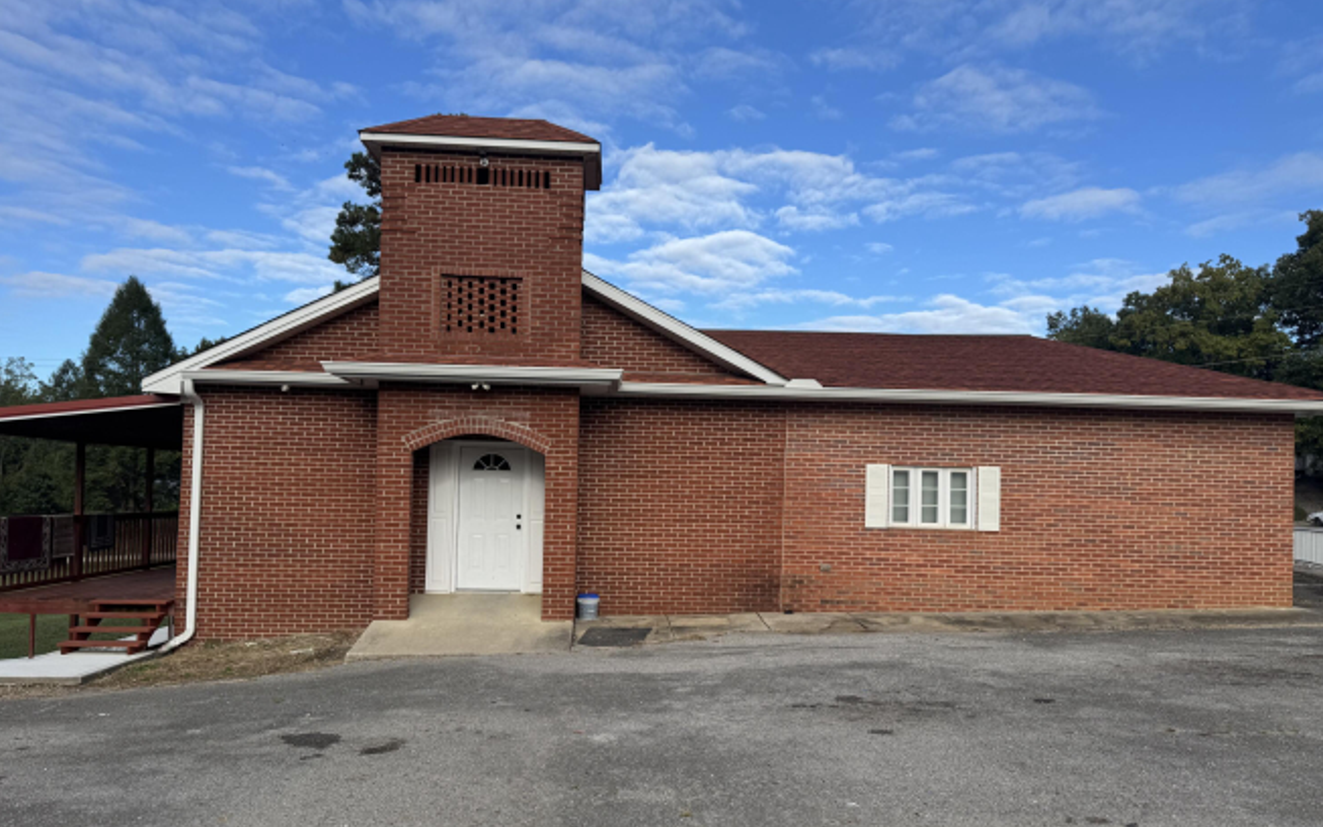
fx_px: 937
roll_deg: -1.5
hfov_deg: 70.4
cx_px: 657
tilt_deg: +0.8
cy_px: 466
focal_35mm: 26
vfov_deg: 47.5
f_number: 1.78
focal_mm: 6.76
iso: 80
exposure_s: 1/2833
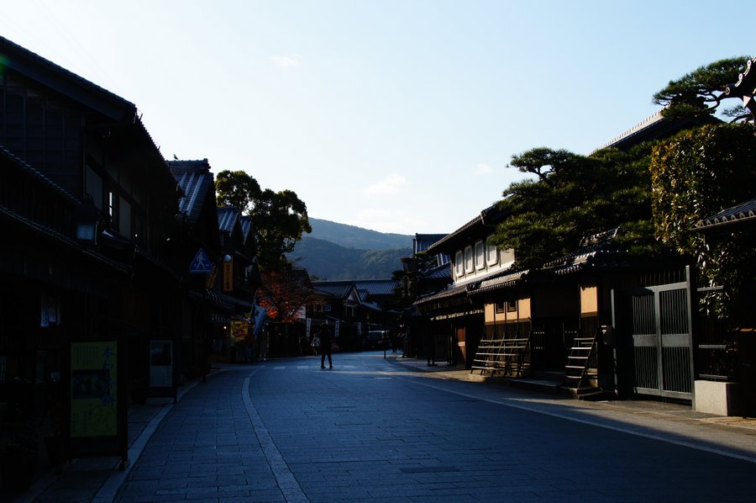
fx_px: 1038
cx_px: 378
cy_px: 252
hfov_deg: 40.0
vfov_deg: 27.2
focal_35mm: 50
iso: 200
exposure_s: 1/500
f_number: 8
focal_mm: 33
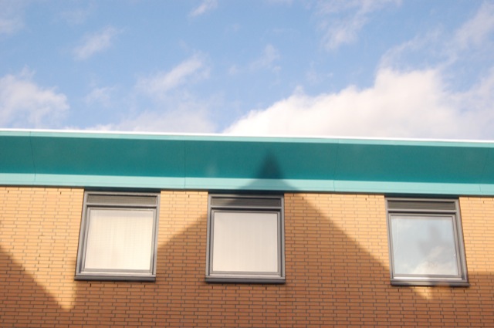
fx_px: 781
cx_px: 247
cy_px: 164
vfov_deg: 23.7
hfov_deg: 35.1
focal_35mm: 57
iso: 800
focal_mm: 38
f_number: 10
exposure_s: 1/400
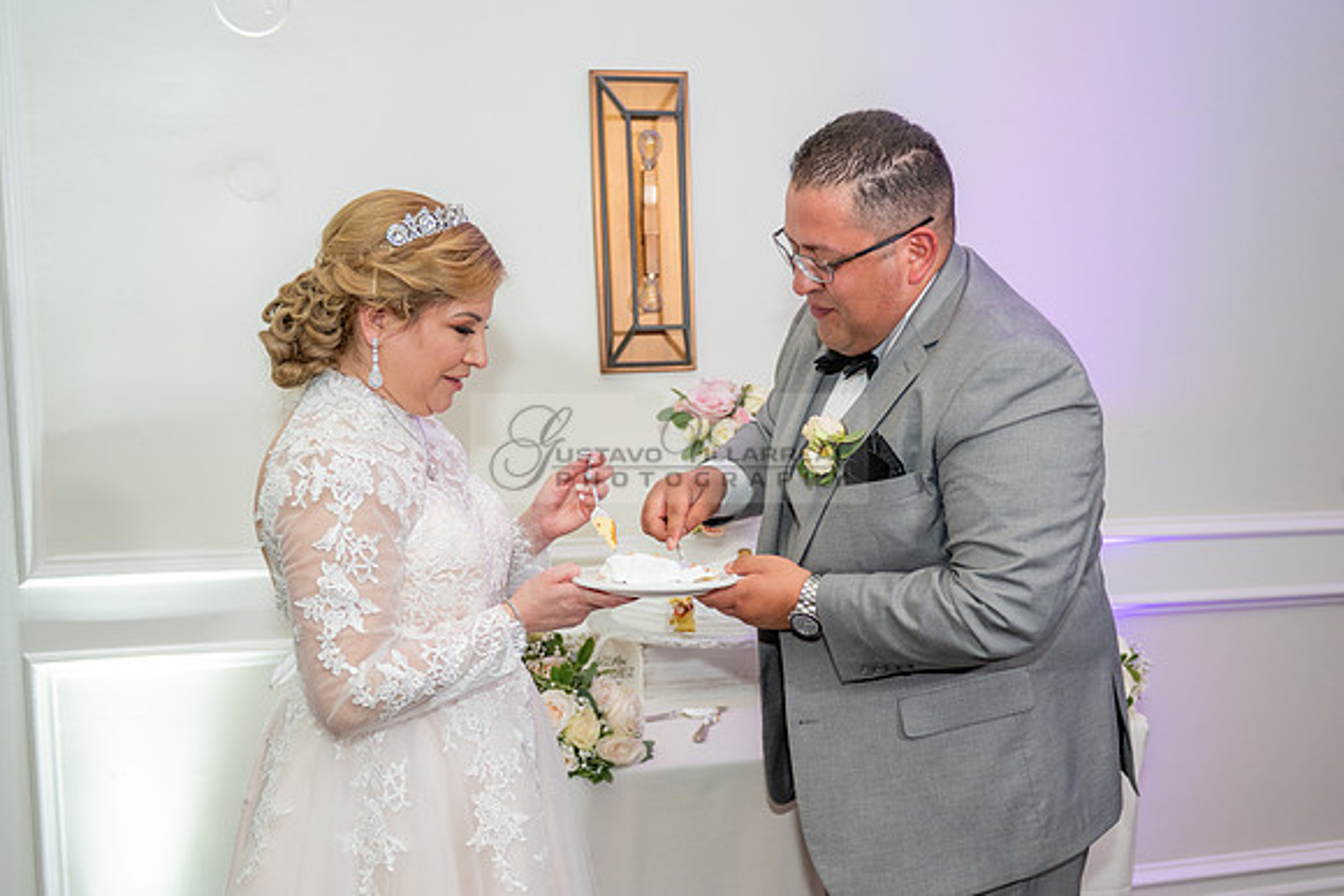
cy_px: 553
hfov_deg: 46.3
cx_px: 772
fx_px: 1566
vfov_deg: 31.8
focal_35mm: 42
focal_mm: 34
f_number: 2.8
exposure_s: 1/100
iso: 800
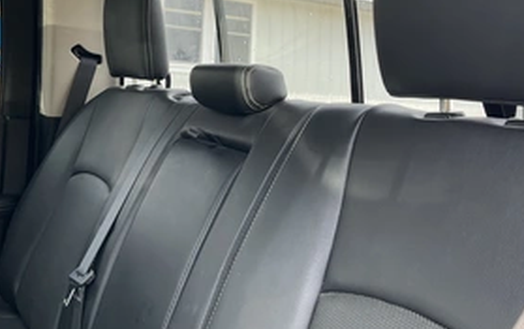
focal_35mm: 44
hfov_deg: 45.2
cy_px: 79
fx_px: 629
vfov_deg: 28.8
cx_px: 280
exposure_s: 1/122
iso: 25
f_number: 1.8
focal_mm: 3
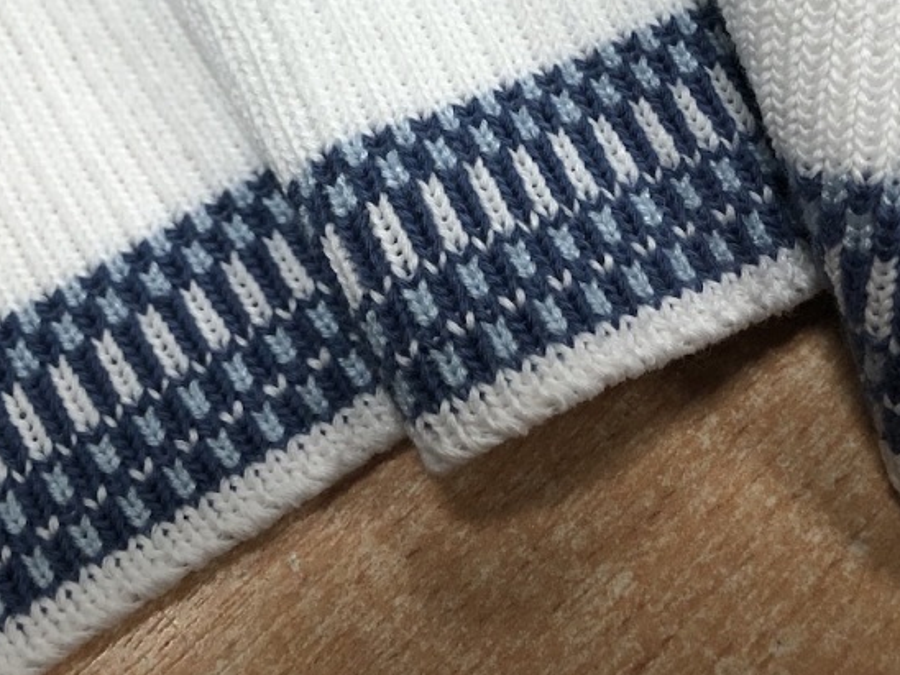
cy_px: 53
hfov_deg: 43.8
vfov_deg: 31.8
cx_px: 427
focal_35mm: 43
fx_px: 1118
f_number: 3
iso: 250
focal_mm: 4
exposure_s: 1/30
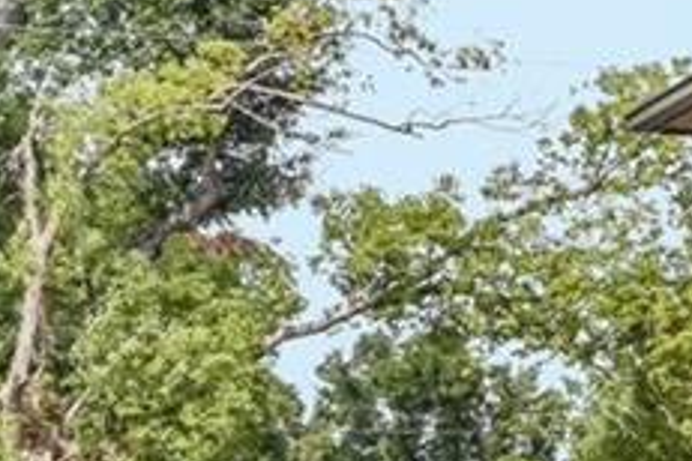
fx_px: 3460
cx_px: 2247
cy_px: 542
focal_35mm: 180
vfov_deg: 7.6
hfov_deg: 8.8
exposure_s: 1/1250
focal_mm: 26
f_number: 8
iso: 400
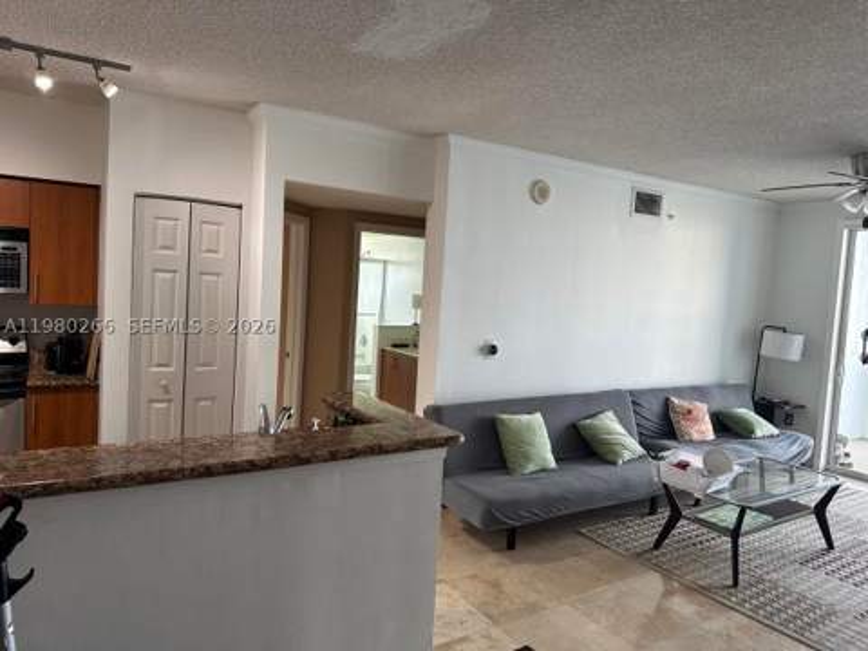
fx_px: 602
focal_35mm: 24
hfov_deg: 71.6
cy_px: 326
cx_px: 434
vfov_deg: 56.8
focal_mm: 6.86
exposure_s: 1/120
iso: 125
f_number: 1.78
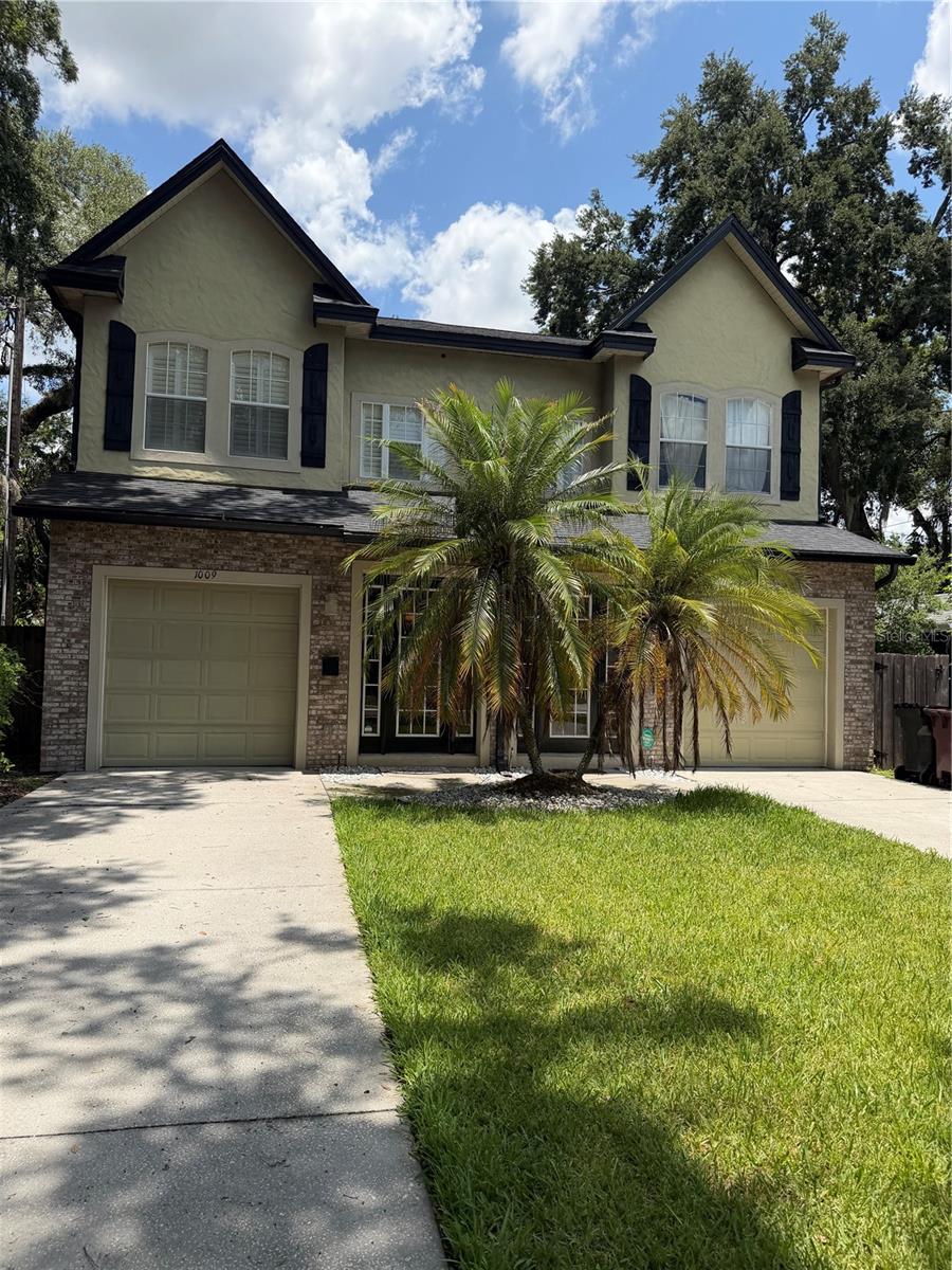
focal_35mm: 24
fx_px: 880
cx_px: 476
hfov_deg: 56.8
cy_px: 635
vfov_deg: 71.6
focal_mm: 6.76
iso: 100
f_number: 1.78
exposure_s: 1/4167
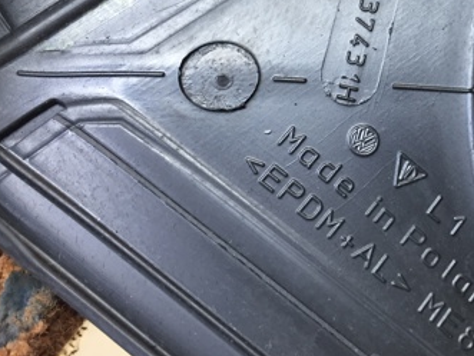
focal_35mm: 56
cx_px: 428
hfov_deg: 32.6
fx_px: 768
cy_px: 71
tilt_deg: -41.1
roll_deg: +34.3
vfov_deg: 25.7
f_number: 2.2
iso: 125
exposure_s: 1/33
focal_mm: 4.15
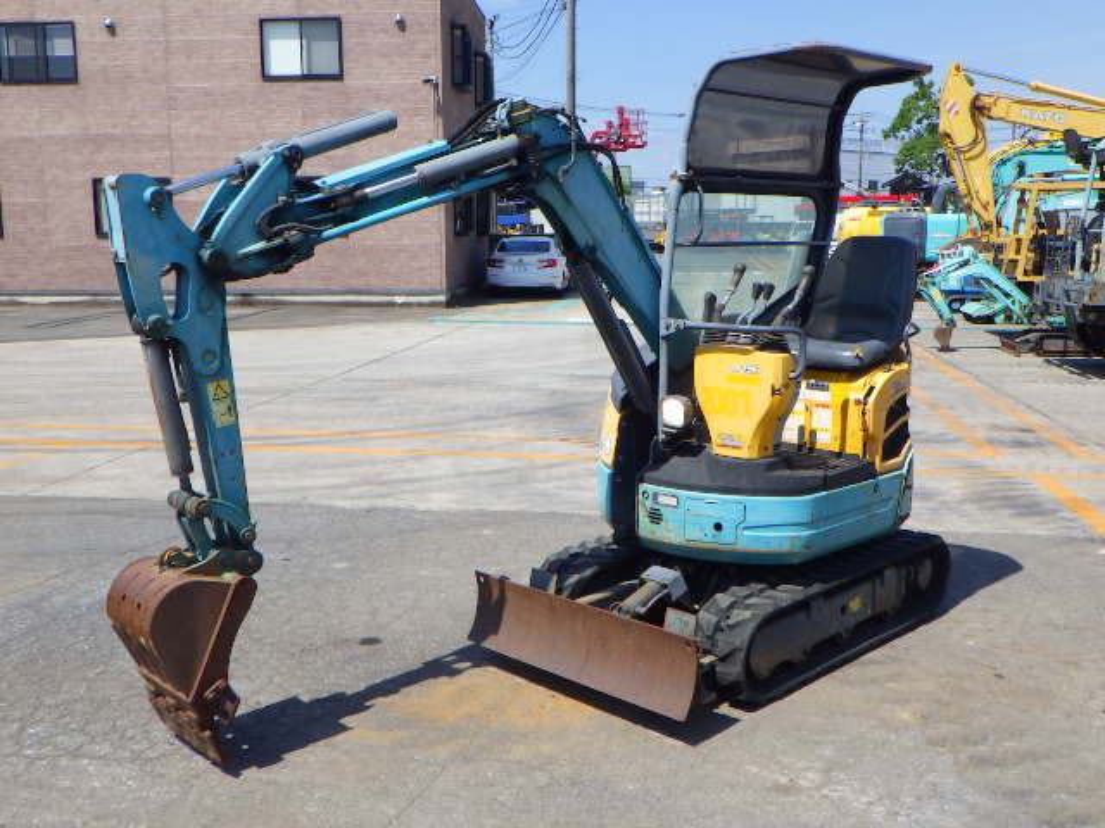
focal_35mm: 34
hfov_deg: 54.0
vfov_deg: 41.8
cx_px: 552
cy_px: 414
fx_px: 1085
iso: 125
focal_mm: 6.1
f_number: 4.6
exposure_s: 1/800
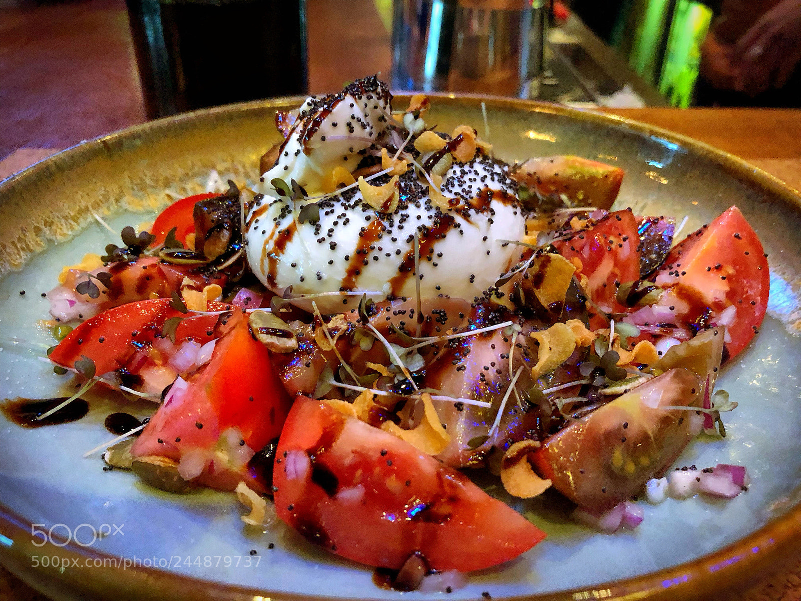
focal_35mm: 28
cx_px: 400
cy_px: 300
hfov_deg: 63.4
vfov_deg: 49.7
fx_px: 648
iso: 125
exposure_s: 1/4
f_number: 1.8
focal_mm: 3.99
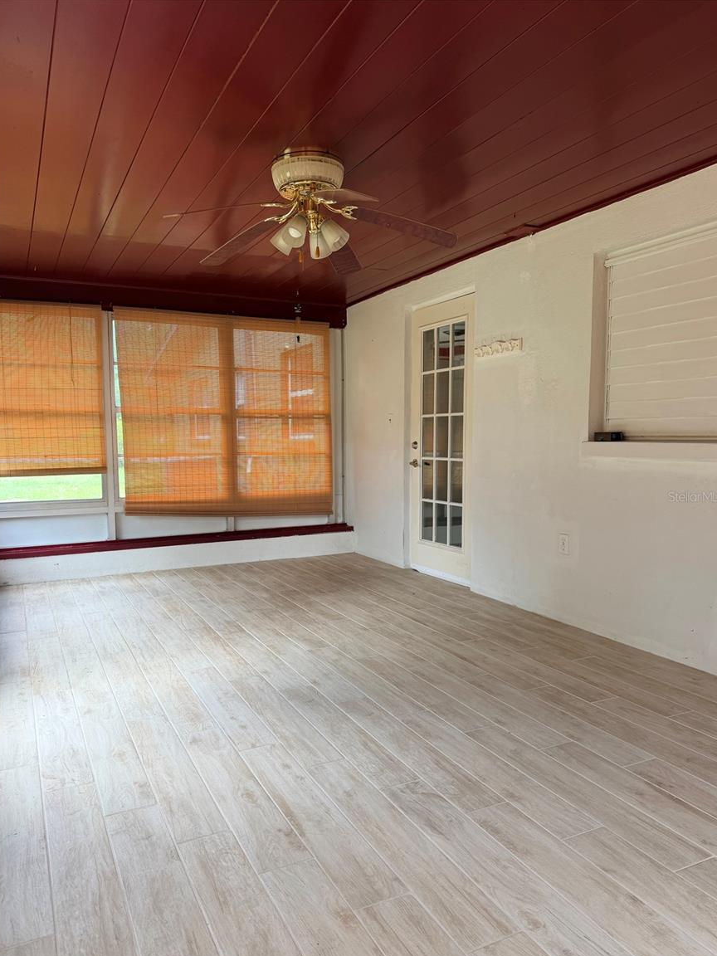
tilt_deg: -5.1
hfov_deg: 54.9
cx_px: 354
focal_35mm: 25
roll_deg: -0.7
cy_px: 496
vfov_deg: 69.4
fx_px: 690
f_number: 1.78
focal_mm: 6.76
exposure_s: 1/121
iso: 80
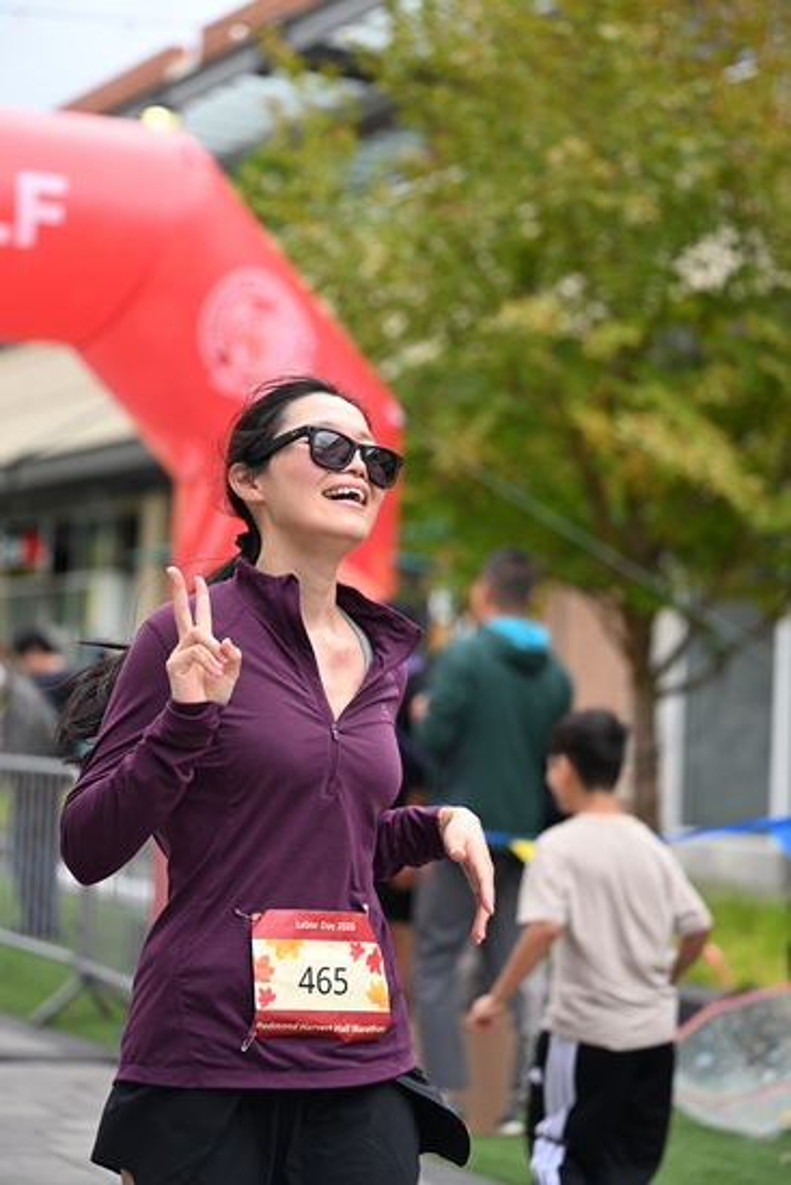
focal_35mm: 83
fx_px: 2734
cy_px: 592
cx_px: 396
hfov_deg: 16.5
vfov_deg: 24.5
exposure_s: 1/2000
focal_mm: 83
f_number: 2.8
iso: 640
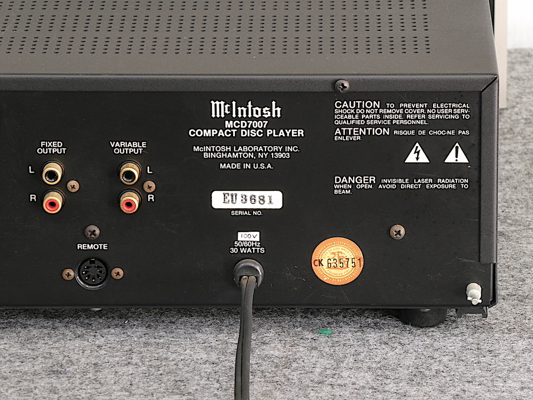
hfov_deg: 9.2
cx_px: 266
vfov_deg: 6.9
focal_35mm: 214
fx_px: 3295
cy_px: 200
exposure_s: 1/8
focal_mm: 38.4
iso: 200
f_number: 5.6
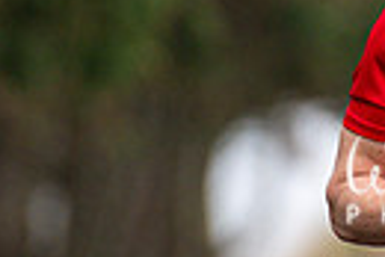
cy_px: 121
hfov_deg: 1.0
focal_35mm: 2001
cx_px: 539
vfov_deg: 0.7
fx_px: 21423
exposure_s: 1/1600
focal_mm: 300
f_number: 2.8
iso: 360
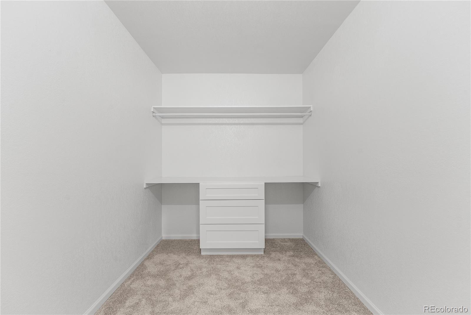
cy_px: 158
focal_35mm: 16
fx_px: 209
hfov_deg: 96.7
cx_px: 236
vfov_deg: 73.8
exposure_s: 1/5
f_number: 8
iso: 200
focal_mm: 16
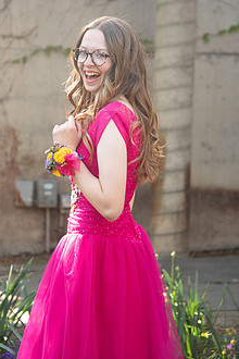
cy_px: 140
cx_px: 106
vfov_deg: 17.6
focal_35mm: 116
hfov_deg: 11.8
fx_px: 1155
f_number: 4
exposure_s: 1/125
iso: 250
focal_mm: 85
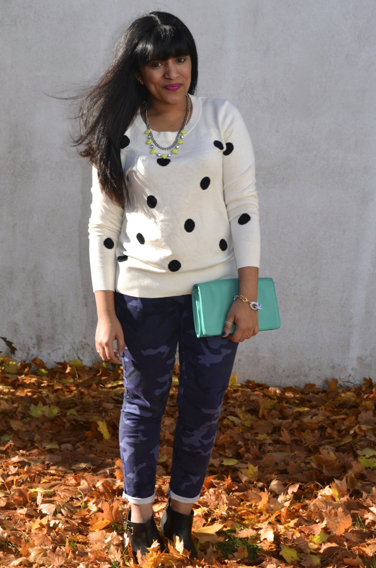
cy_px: 284
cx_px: 188
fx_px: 991
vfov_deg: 32.0
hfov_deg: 21.5
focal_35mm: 63
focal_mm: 42
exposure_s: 1/200
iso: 100
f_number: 7.1
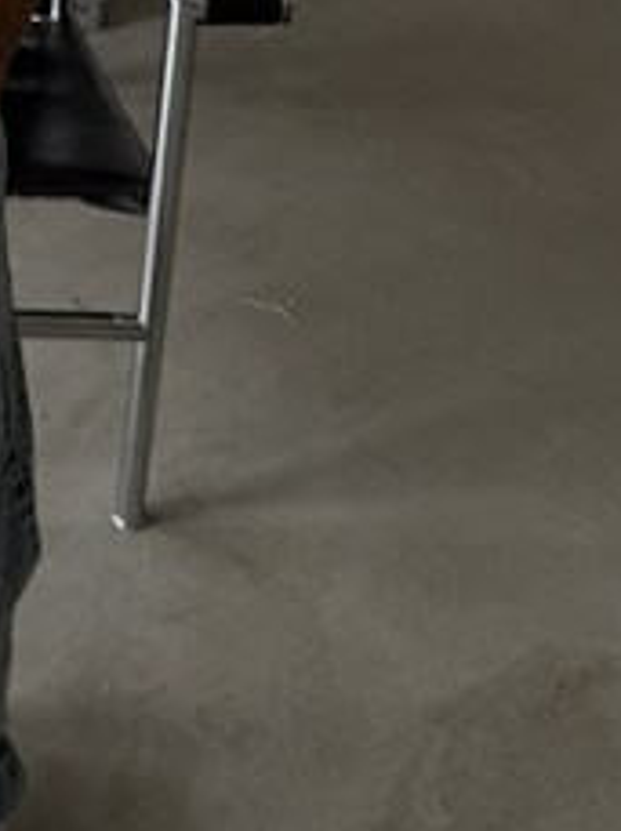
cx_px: -399
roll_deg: +1.0
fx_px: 2015
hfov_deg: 15.6
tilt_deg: -28.8
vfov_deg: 21.5
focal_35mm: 84
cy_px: -181
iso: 64
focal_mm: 6.76
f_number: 1.78
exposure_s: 1/197
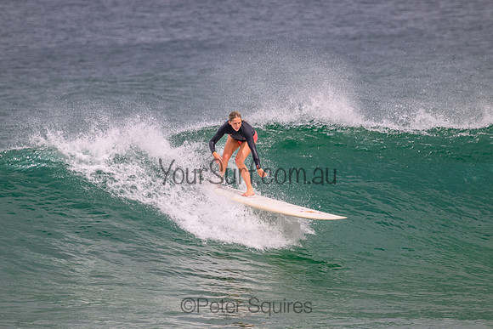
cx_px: 246
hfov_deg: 2.6
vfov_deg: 1.7
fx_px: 10958
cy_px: 164
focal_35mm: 800
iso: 1100
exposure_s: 1/2000
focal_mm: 800
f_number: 11
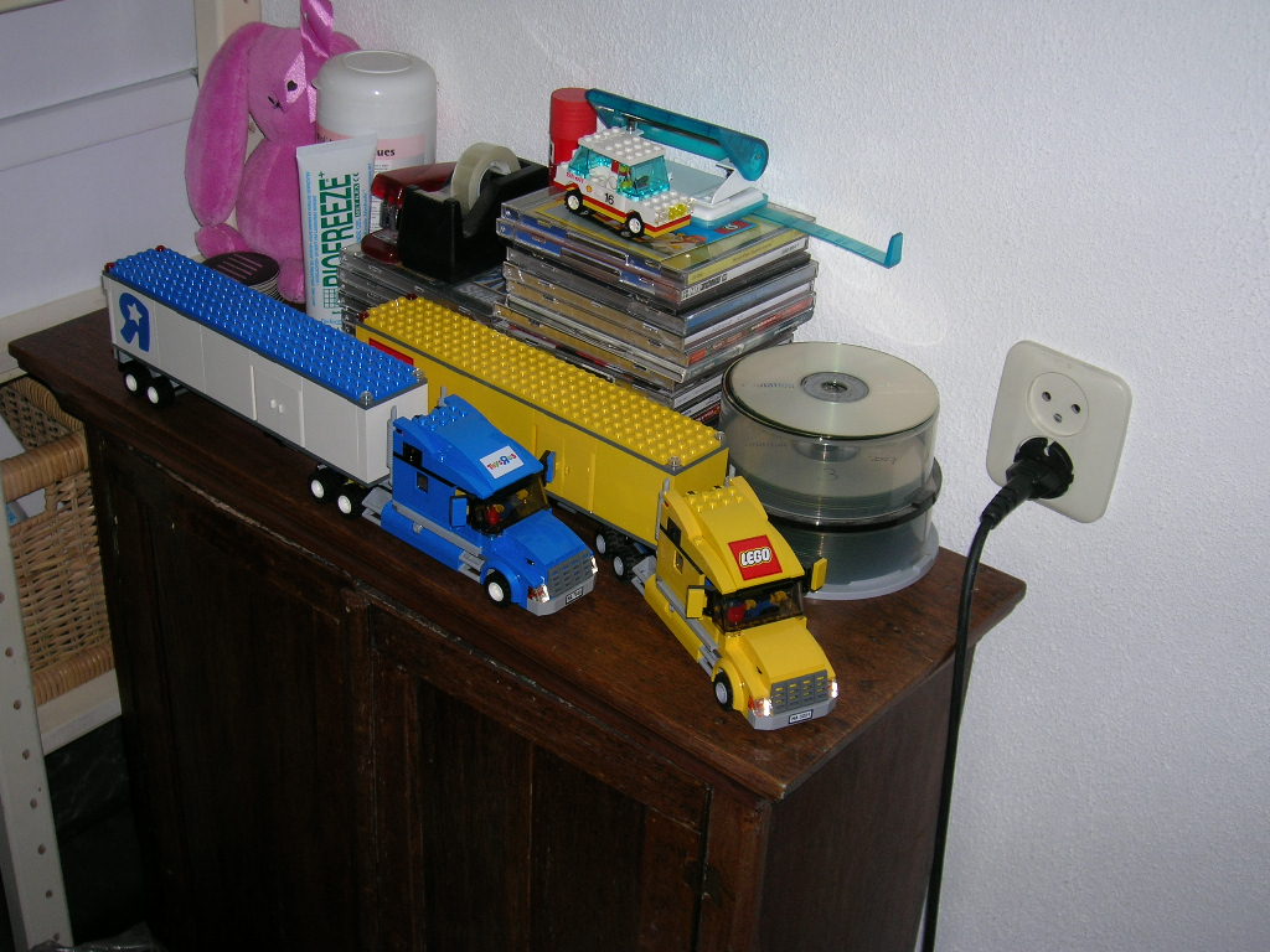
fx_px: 1688
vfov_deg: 31.5
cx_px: 635
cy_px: 476
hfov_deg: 41.2
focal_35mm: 46
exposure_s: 1/60.1
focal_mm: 7.7
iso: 50
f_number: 3.2
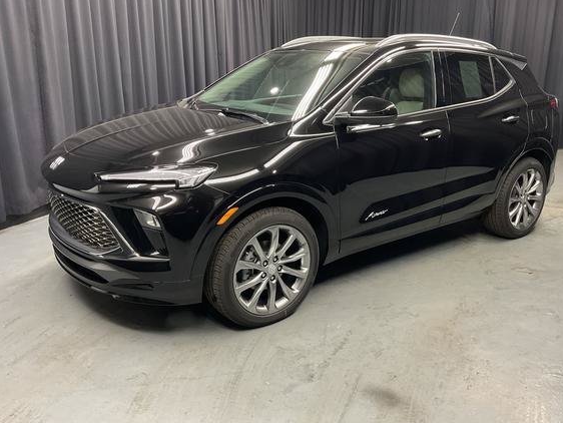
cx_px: 303
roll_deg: -1.8
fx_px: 537
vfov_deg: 43.0
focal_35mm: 33
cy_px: 206
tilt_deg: -16.4
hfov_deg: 55.3
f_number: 1.8
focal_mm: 3
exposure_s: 1/60
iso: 100
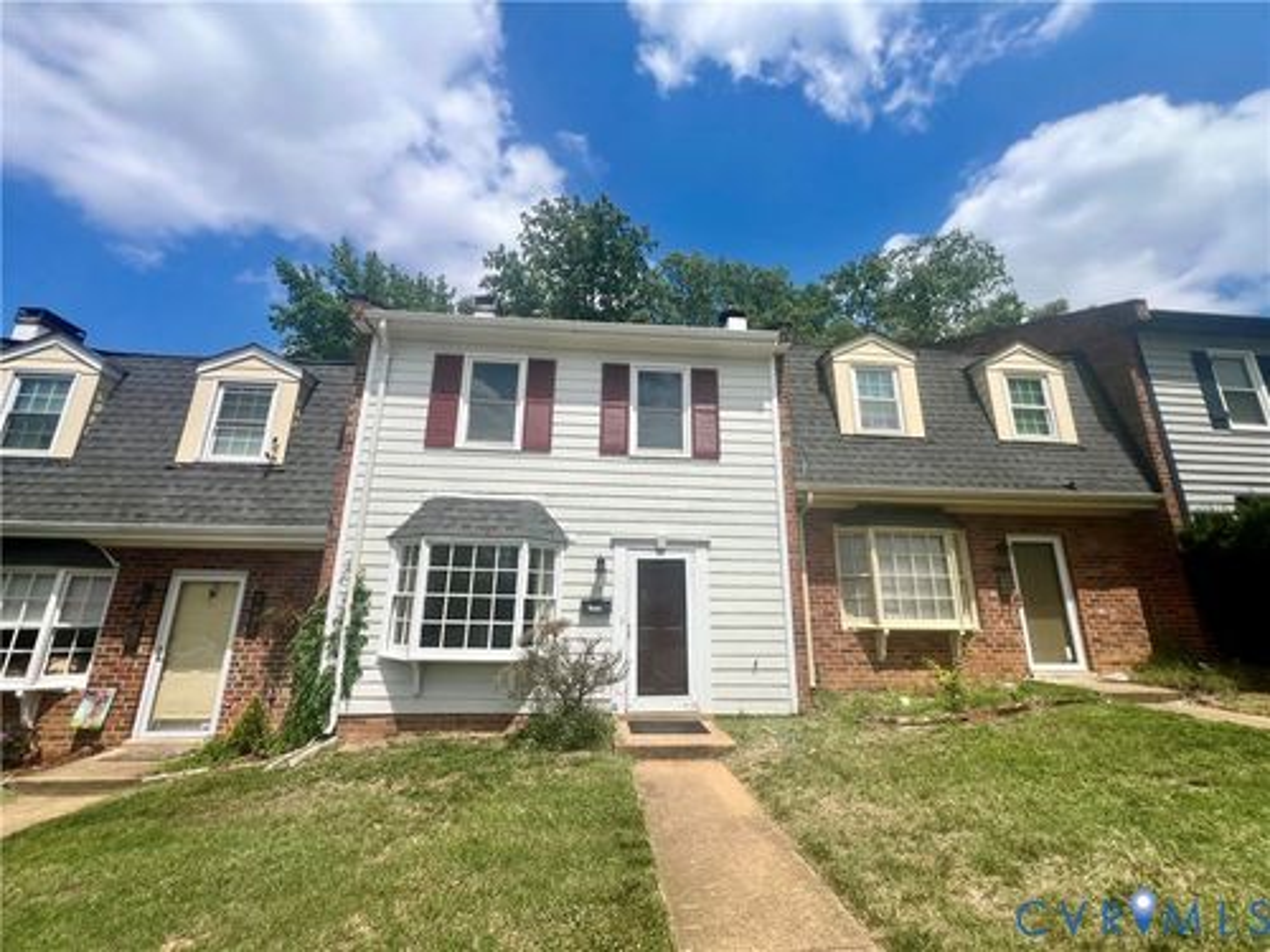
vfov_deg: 89.9
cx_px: 635
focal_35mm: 13
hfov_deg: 106.2
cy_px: 476
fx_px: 477
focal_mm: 1.57
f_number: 1.8
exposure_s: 1/3425
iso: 32
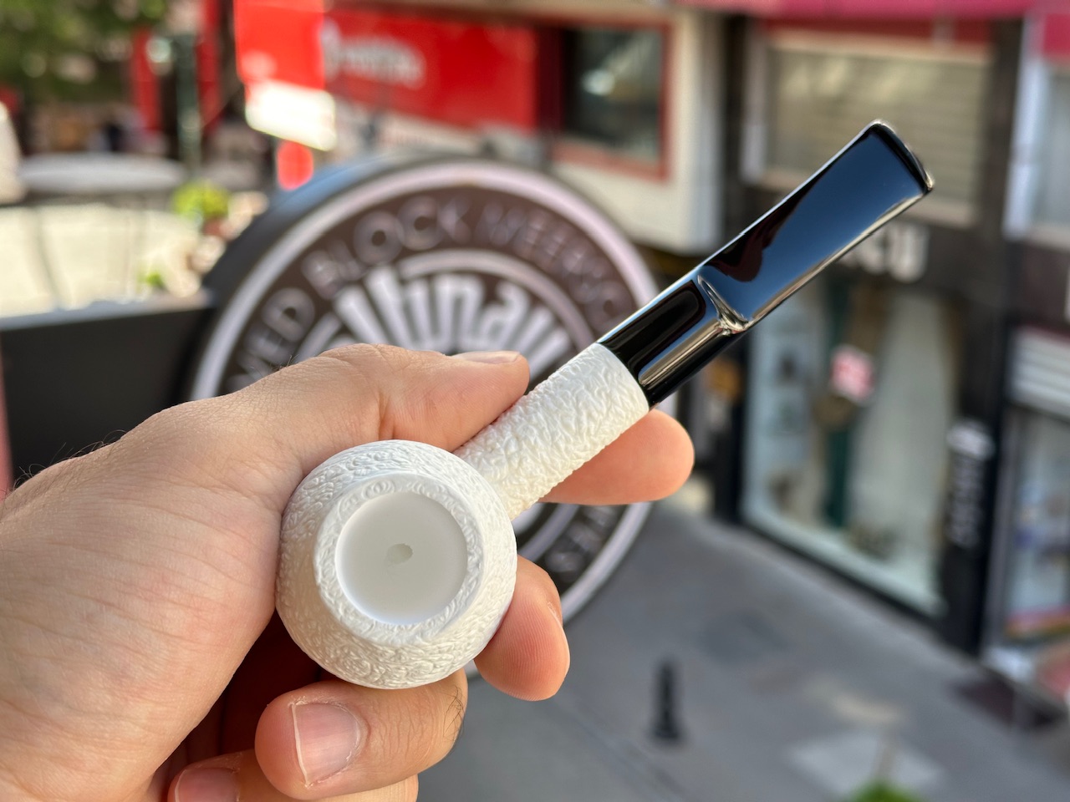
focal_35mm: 48
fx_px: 1484
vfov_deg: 30.3
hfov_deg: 39.7
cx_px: 535
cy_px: 401
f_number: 1.78
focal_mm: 6.86
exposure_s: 1/494
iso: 64
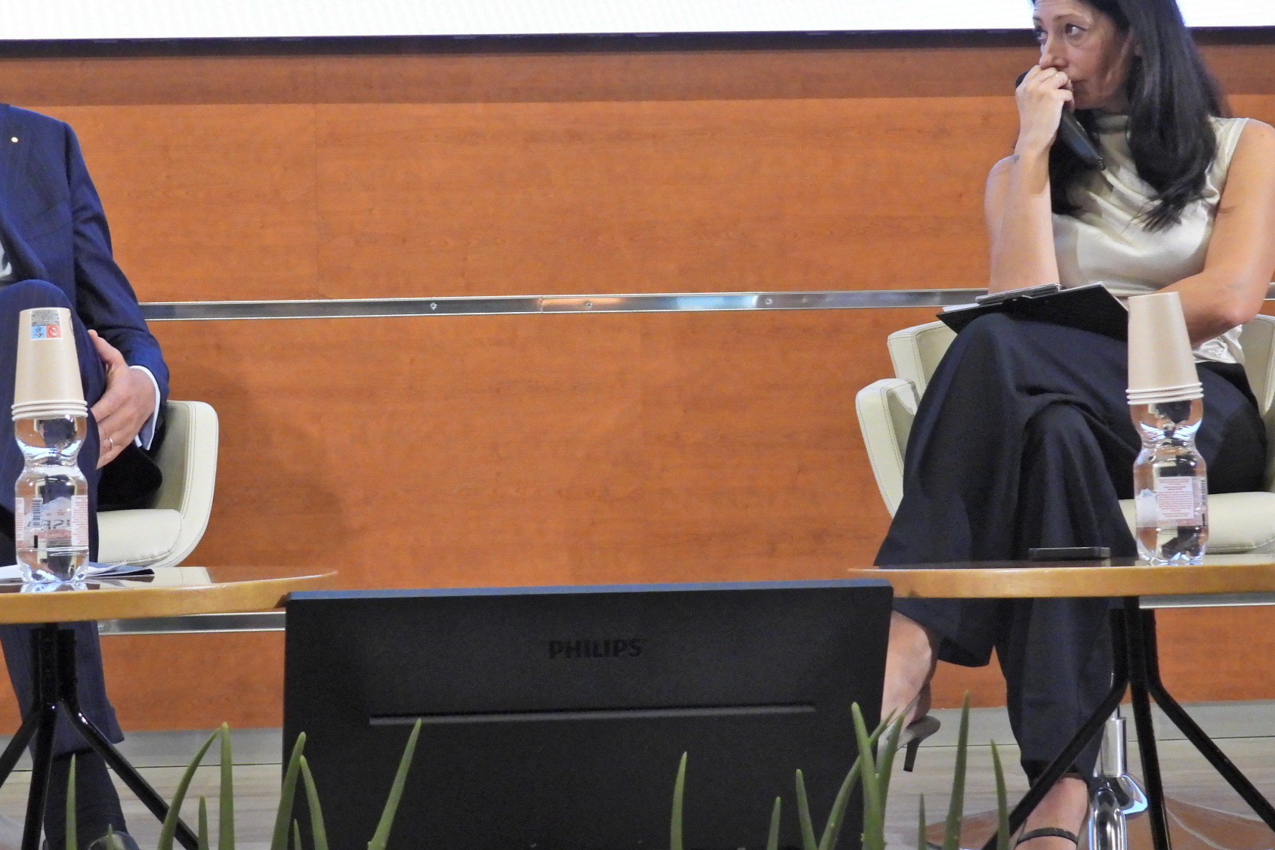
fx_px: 2479
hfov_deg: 28.7
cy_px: 322
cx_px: 474
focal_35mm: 70
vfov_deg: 19.4
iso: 800
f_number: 3.5
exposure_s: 1/125
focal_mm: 8.9
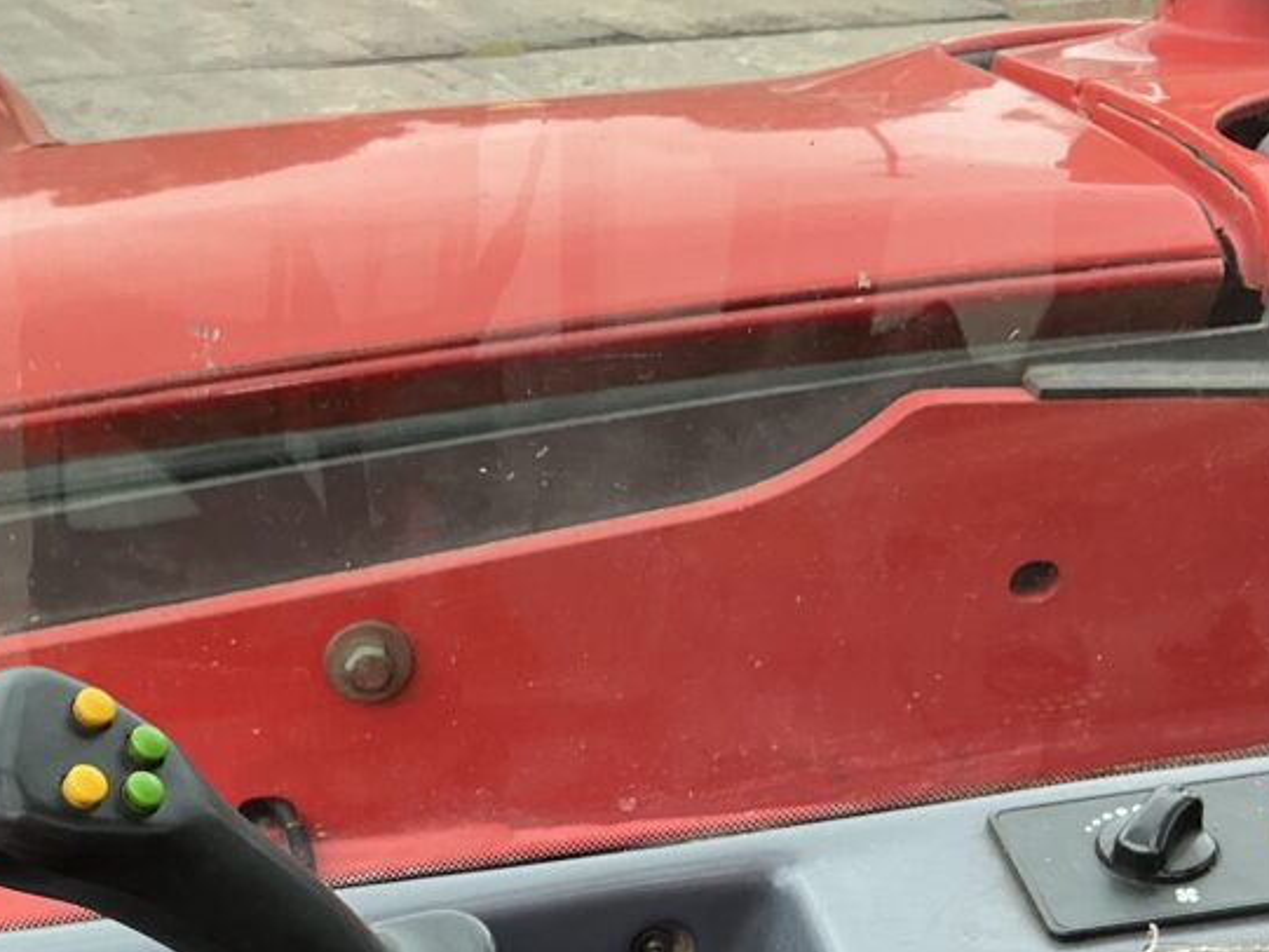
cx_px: 382
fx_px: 1943
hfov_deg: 35.7
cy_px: 896
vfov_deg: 26.4
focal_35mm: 53
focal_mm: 3
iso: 25
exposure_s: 1/122
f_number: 1.8
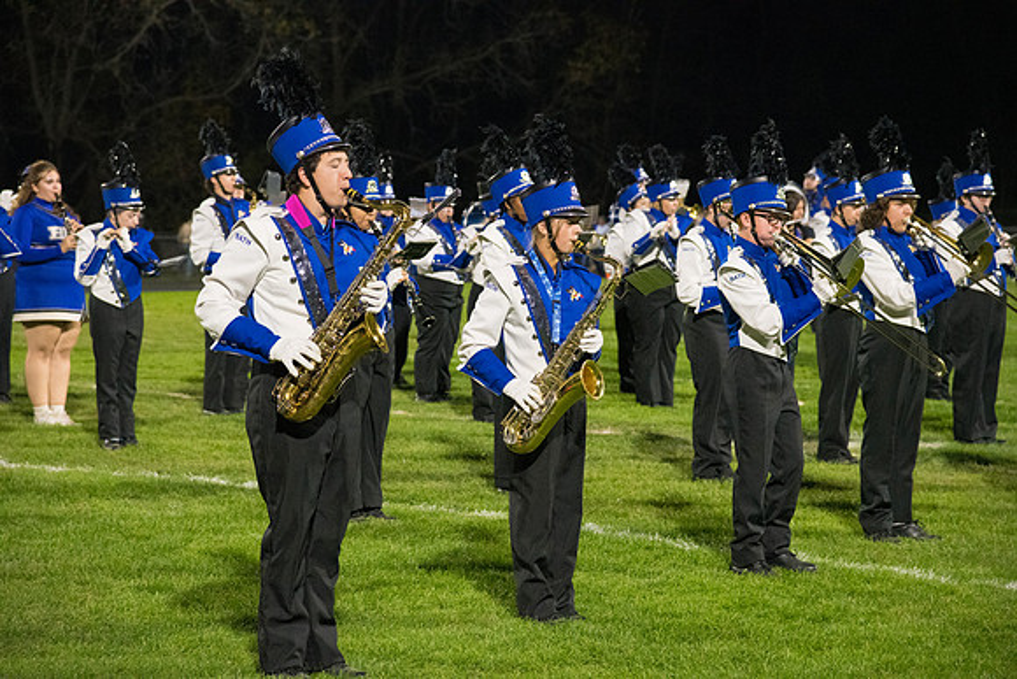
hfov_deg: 18.6
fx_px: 3108
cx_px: 508
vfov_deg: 12.5
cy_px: 340
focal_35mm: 110
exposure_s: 1/400
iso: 5000
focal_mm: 110
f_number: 5
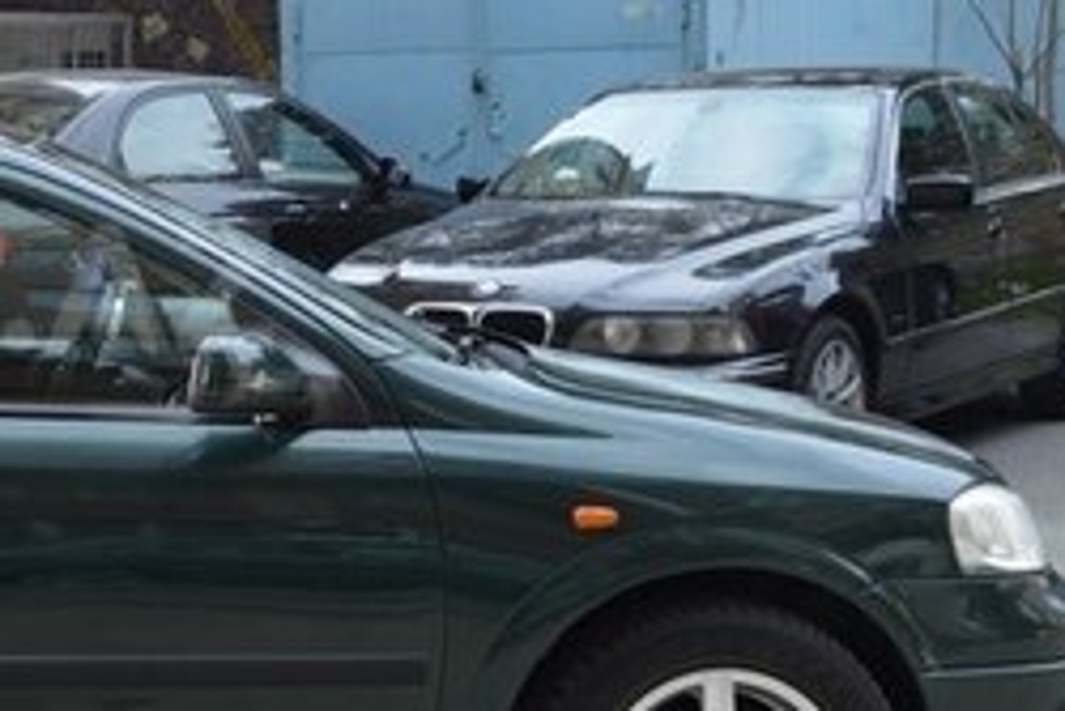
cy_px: 287
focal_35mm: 87
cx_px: -162
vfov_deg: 15.7
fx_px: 2575
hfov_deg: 21.9
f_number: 5.6
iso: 320
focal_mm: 22
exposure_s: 1/125
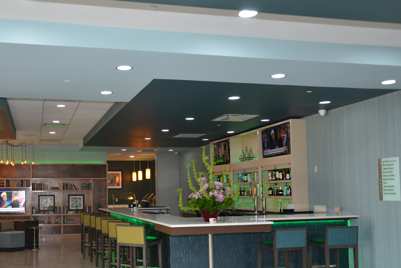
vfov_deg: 33.3
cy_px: 167
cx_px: 141
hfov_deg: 47.8
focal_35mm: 40
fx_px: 446
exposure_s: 1/60
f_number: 4
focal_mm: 29
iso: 400
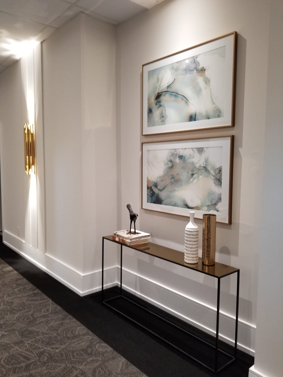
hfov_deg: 53.1
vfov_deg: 67.3
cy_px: 188
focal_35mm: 26
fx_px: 283
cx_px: 142
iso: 200
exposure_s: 1/30
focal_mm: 4.25
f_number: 1.7
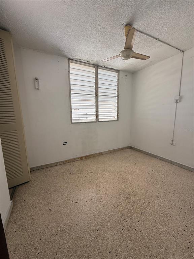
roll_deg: +0.6
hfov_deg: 85.7
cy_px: 130
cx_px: 97
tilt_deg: -7.6
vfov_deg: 102.1
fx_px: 105
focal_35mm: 14
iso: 64
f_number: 2.2
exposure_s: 1/161
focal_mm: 2.22
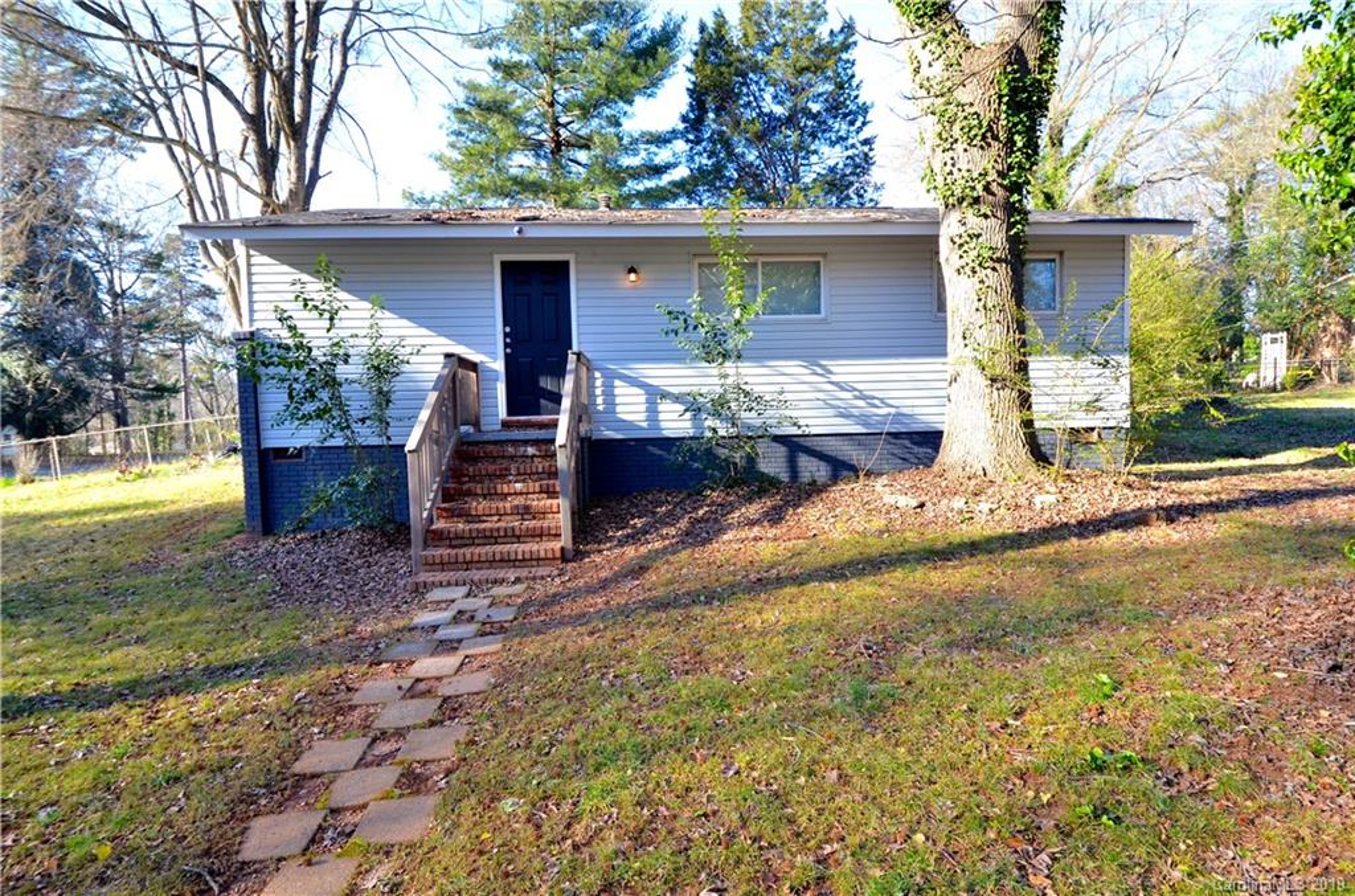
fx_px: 676
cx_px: 678
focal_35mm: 18
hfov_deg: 90.2
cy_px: 448
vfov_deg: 67.1
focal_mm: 12
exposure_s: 1/200
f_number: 7.1
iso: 640
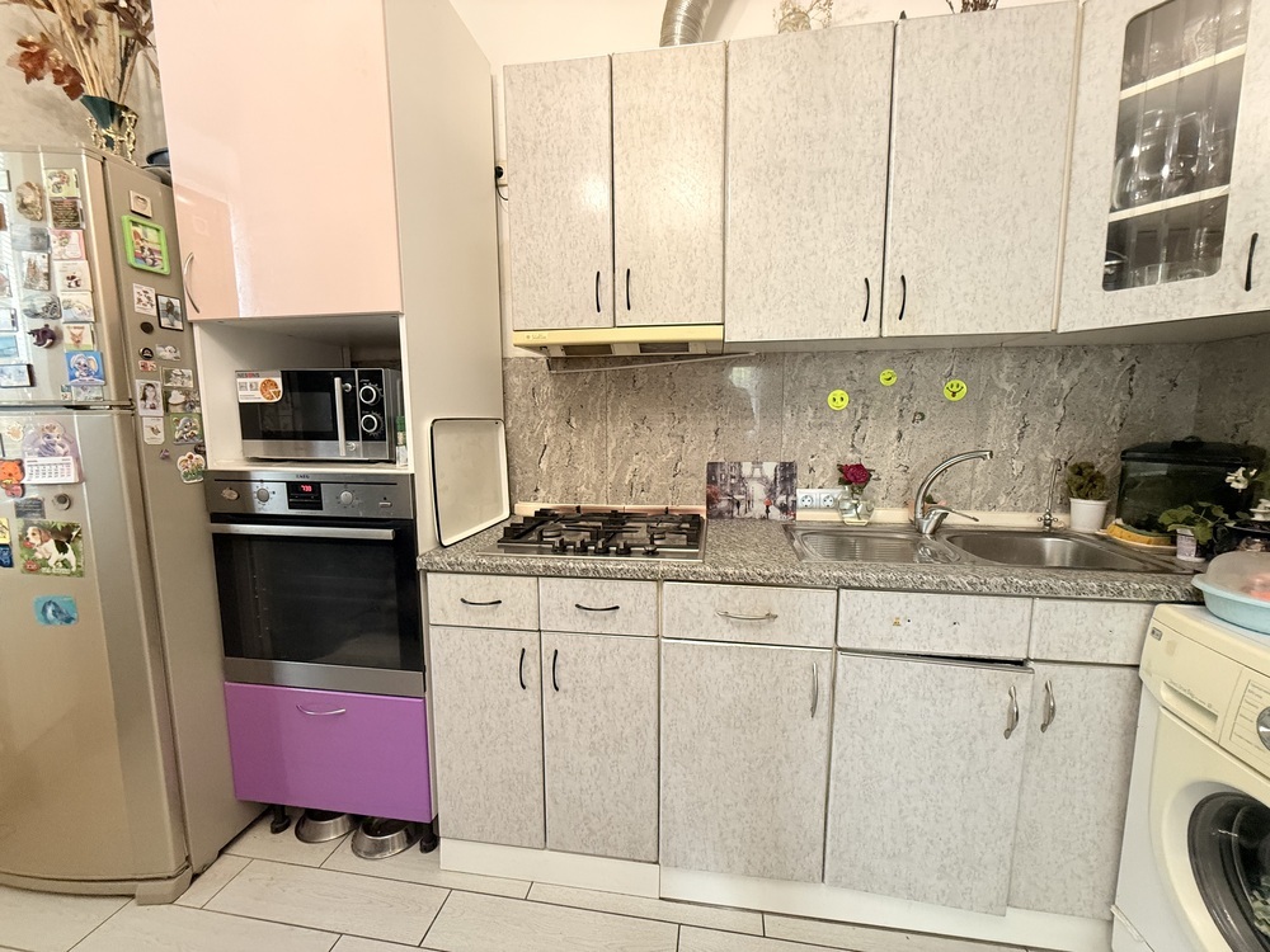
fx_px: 514
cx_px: 635
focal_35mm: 14
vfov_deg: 85.7
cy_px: 476
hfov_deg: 102.1
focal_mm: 2.22
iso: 400
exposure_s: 1/50
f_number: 2.2
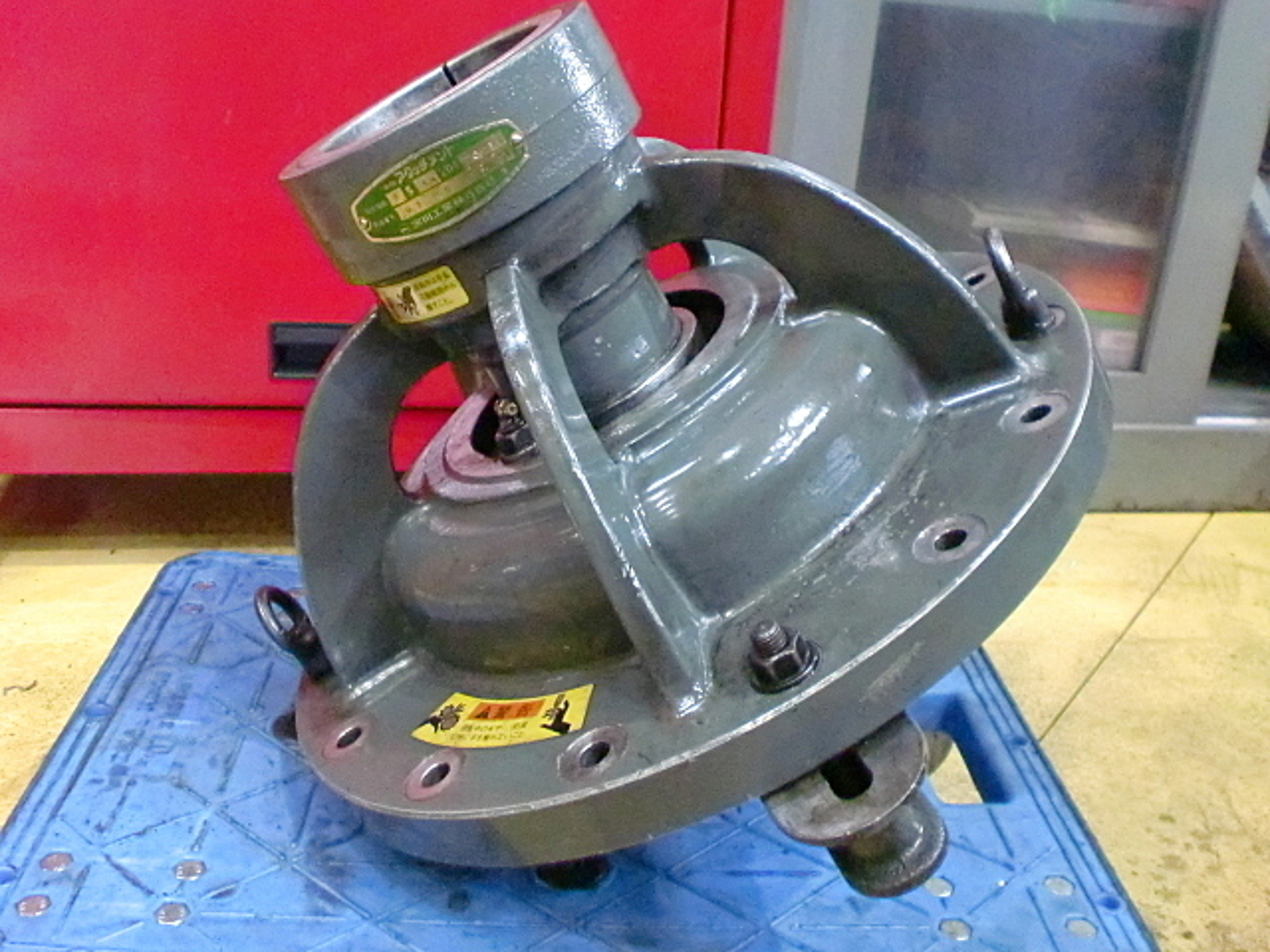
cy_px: 476
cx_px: 635
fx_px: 1284
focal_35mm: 35
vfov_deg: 40.7
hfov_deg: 52.6
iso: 1600
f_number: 3.1
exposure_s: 1/50
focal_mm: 6.3
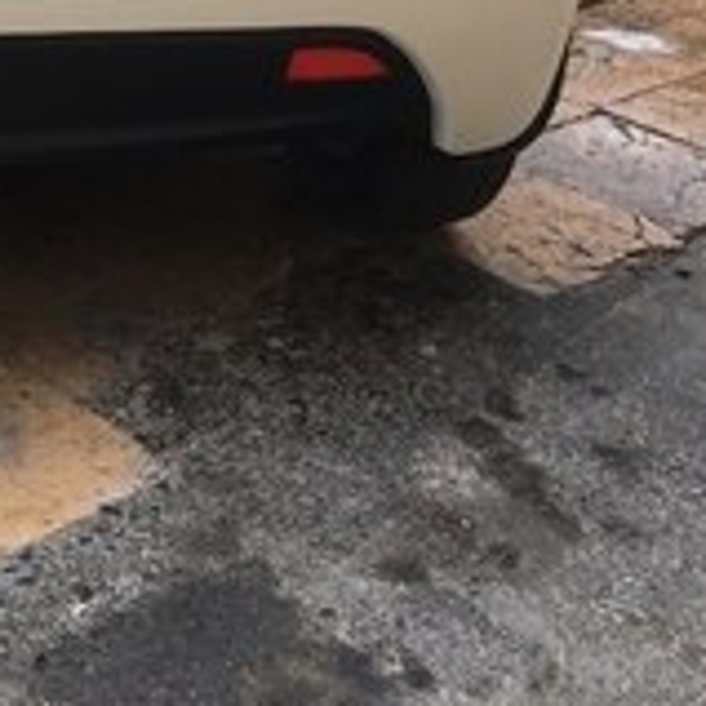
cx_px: -53
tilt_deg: -8.3
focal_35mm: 80
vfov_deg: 18.9
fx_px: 1846
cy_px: -369
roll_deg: -3.4
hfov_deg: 20.7
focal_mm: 4.15
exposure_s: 1/100
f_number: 2.2
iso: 25
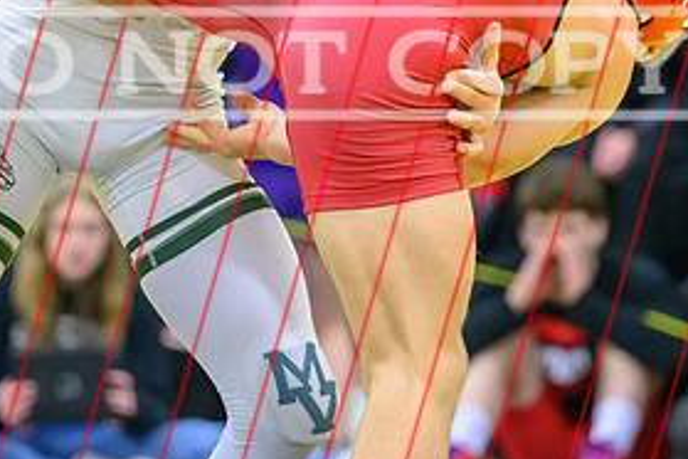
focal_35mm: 326
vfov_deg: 4.2
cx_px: 248
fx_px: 6230
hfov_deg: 6.3
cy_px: 4
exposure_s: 1/800
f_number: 2.8
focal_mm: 135
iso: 14400
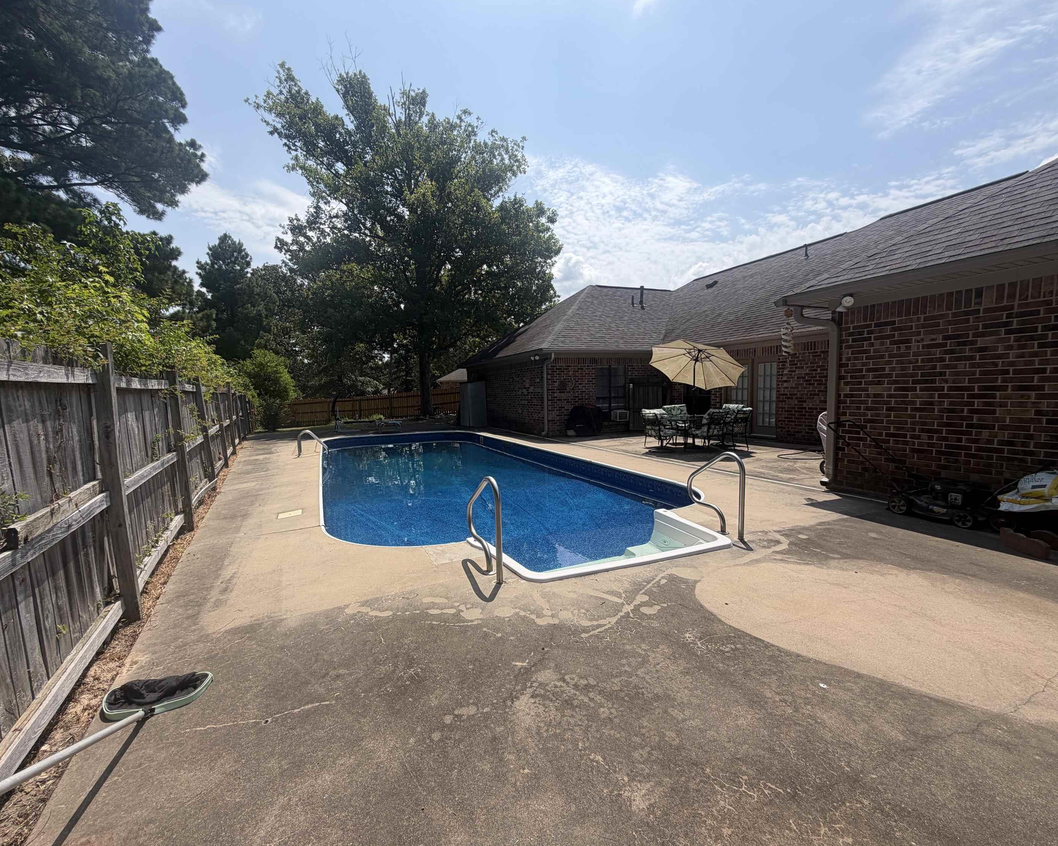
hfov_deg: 96.8
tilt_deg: -5.4
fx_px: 470
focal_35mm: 15
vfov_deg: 84.0
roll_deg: +1.7
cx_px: 510
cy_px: 431
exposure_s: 1/1145
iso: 20
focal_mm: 2.22
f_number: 2.2
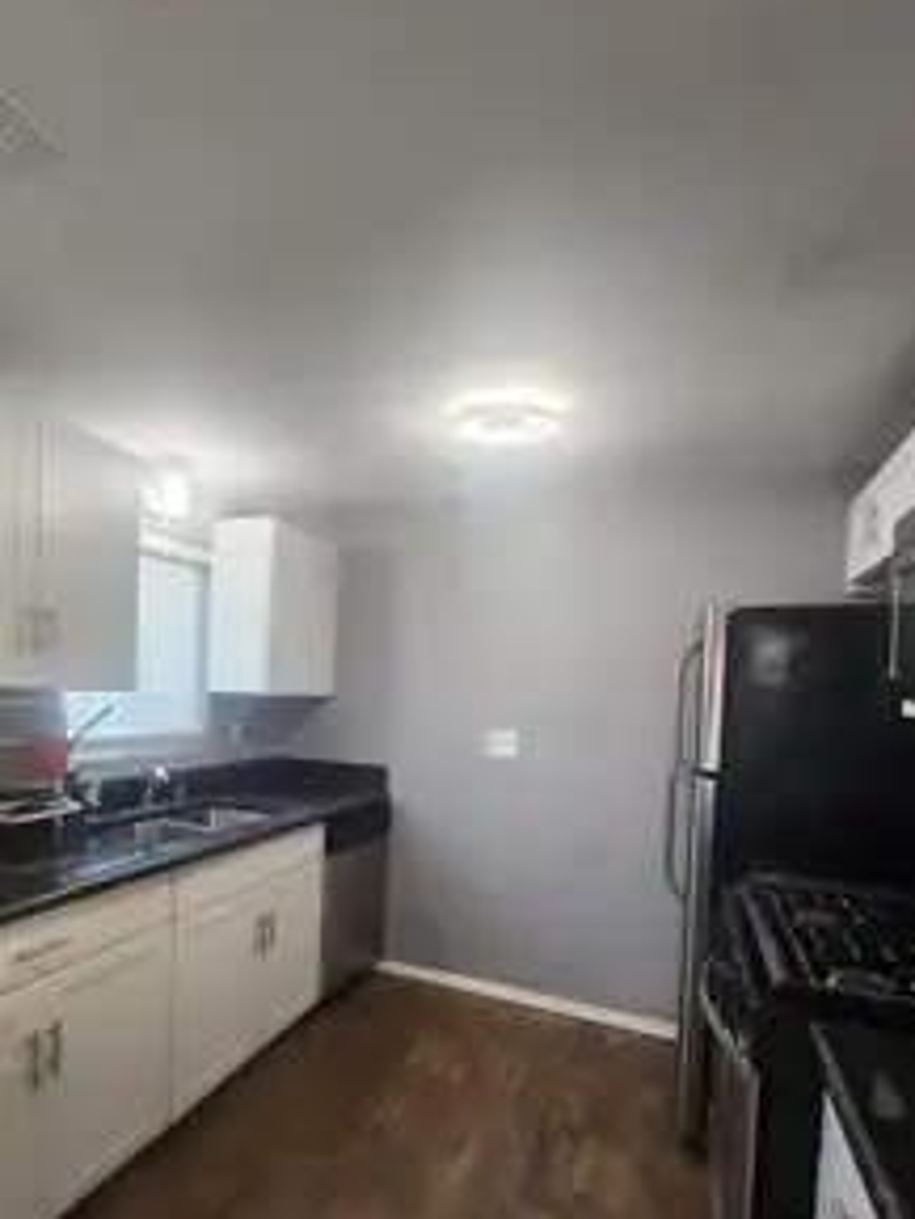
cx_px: 363
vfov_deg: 86.7
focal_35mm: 18
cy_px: 725
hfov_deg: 70.8
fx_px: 634
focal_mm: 1.74
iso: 320
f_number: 2.2
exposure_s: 1/60
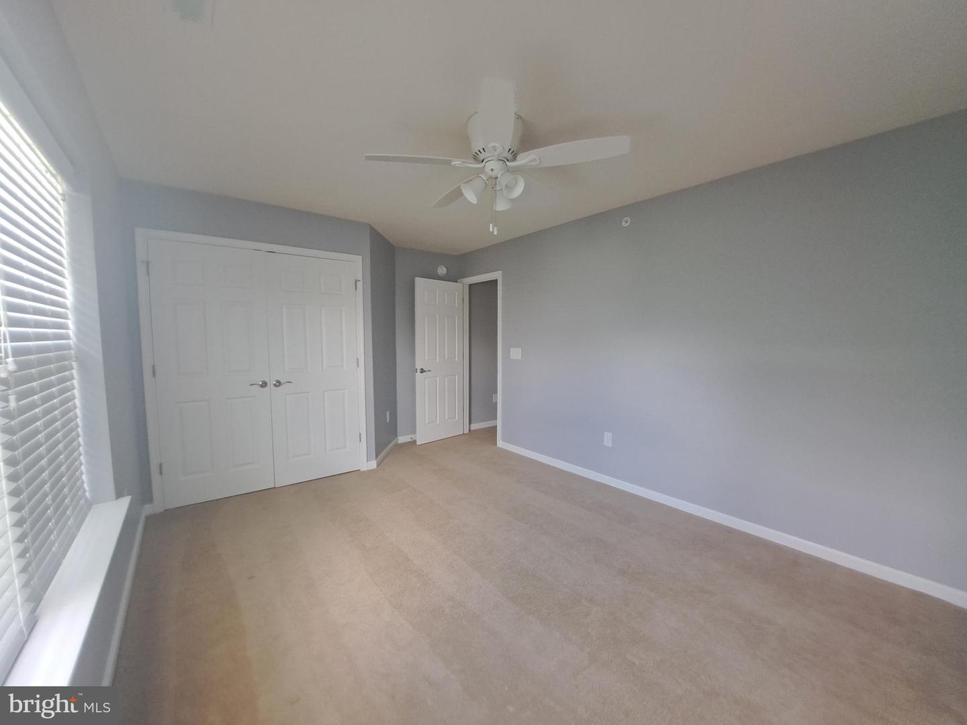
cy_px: 362
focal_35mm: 13
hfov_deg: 106.2
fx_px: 363
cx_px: 484
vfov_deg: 89.9
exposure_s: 1/40
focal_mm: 1.74
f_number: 2.2
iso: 100
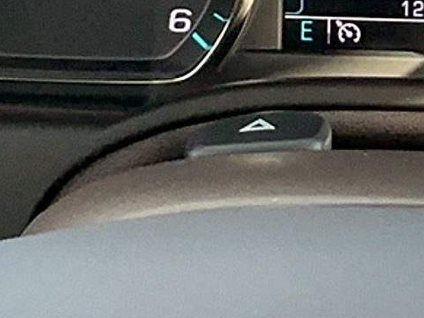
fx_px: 2266
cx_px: 366
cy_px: -77
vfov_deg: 7.9
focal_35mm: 185
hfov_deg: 10.6
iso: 100
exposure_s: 1/120
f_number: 1.8
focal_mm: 3
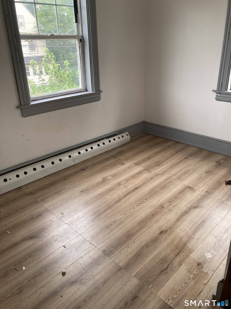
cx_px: 116
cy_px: 154
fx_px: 249
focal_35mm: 28
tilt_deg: -23.2
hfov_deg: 49.7
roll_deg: +1.9
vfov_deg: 63.4
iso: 40
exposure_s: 1/121
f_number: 1.8
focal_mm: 3.99
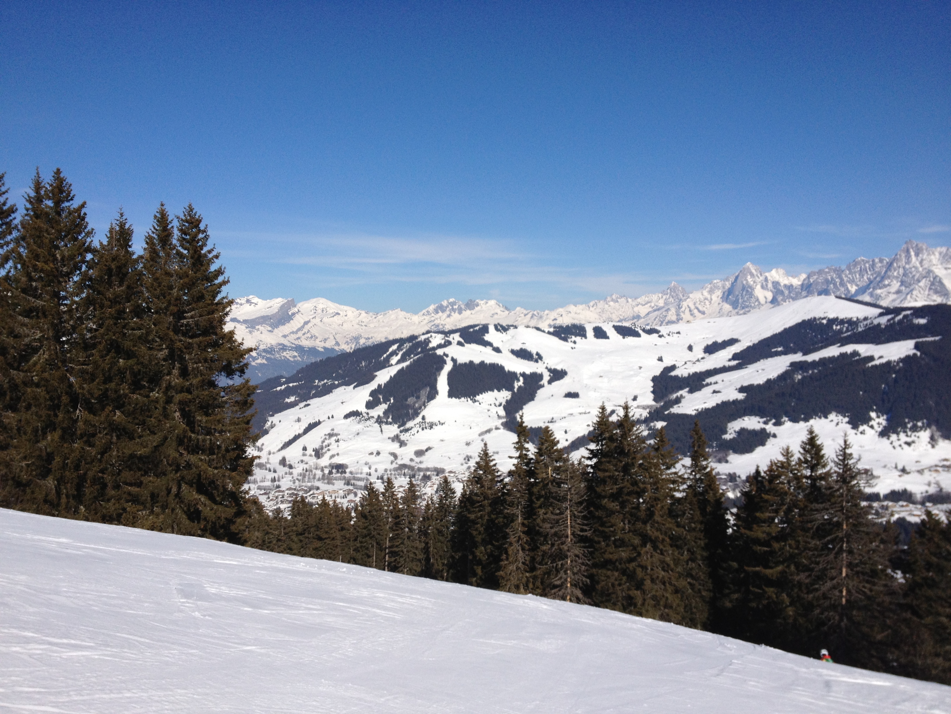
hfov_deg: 52.6
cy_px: 357
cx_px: 476
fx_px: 962
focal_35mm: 35
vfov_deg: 40.7
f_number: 2.4
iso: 64
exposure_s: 1/3953
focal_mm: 4.28
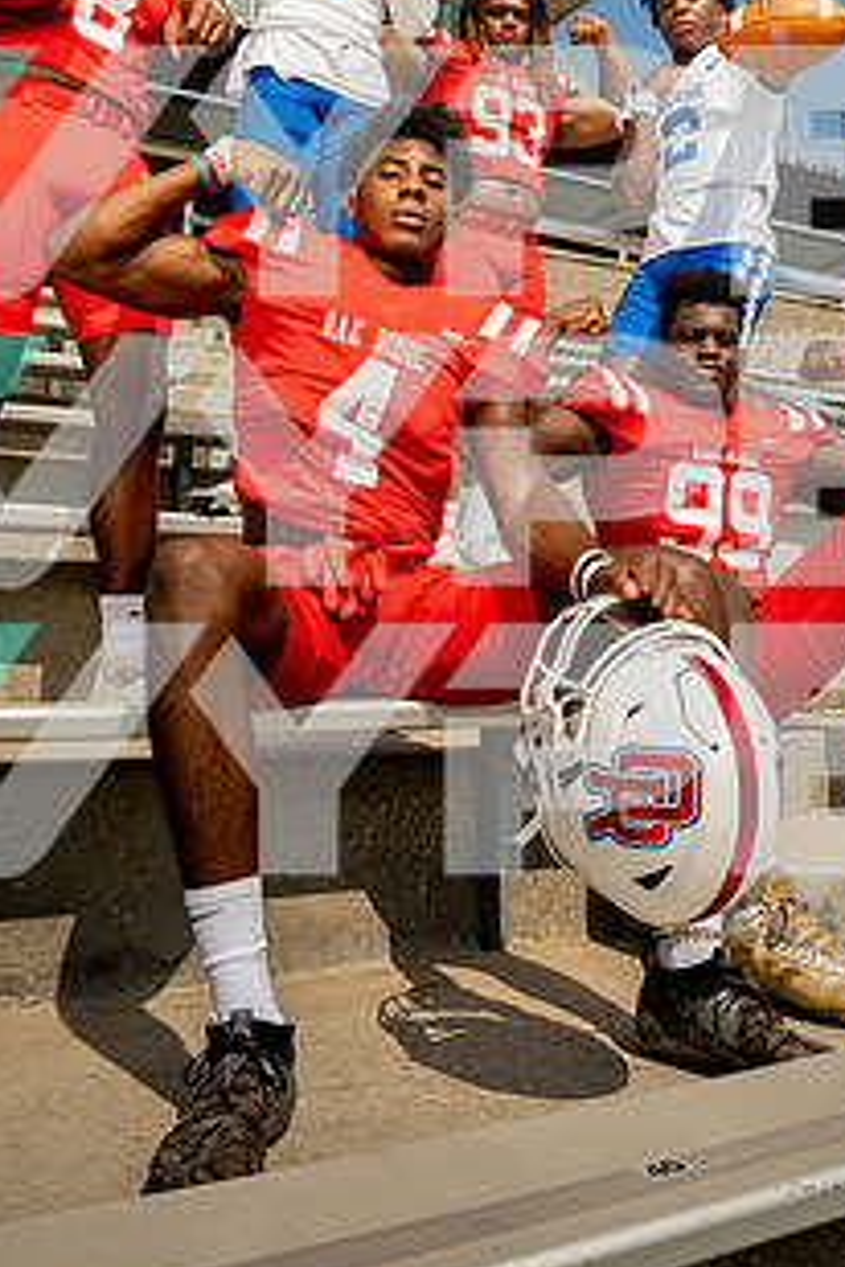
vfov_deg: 53.7
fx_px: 1232
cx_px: 406
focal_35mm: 35
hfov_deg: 37.8
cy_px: 463
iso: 50
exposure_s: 1/250
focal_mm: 24
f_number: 8
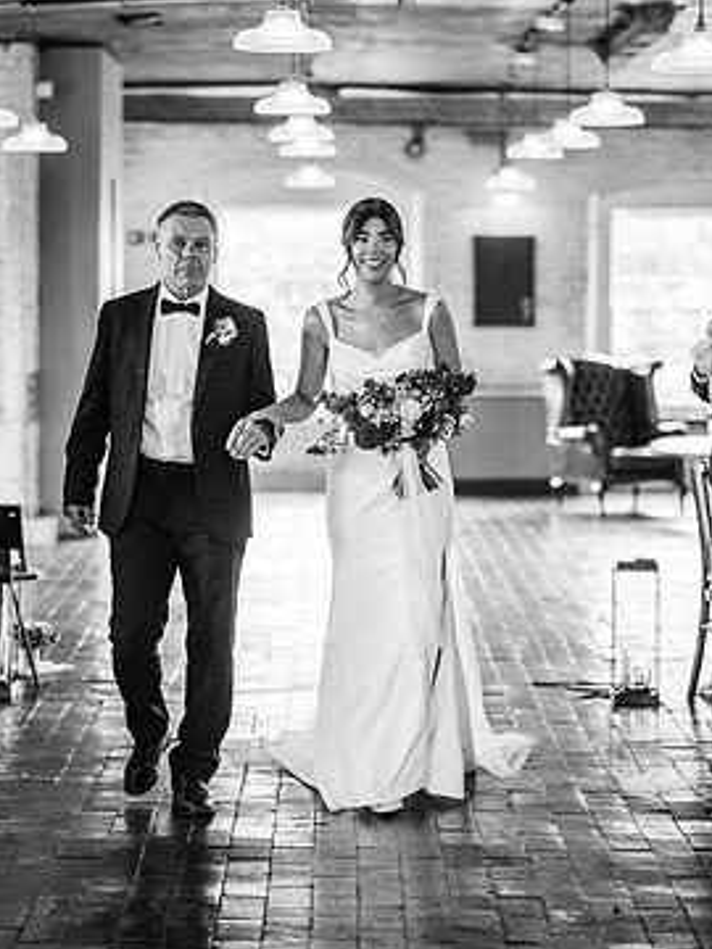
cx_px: 328
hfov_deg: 14.5
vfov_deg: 19.2
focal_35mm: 102
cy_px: 393
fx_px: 2797
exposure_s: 1/200
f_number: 2
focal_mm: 85
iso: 250
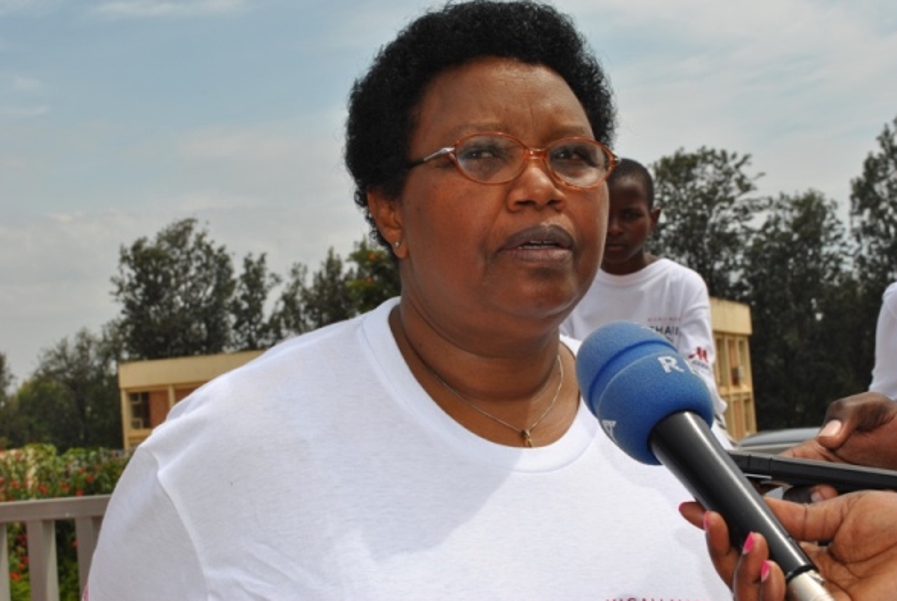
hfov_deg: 38.1
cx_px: 450
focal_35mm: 52
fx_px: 1298
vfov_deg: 26.1
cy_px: 296
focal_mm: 34
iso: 100
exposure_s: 1/200
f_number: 11
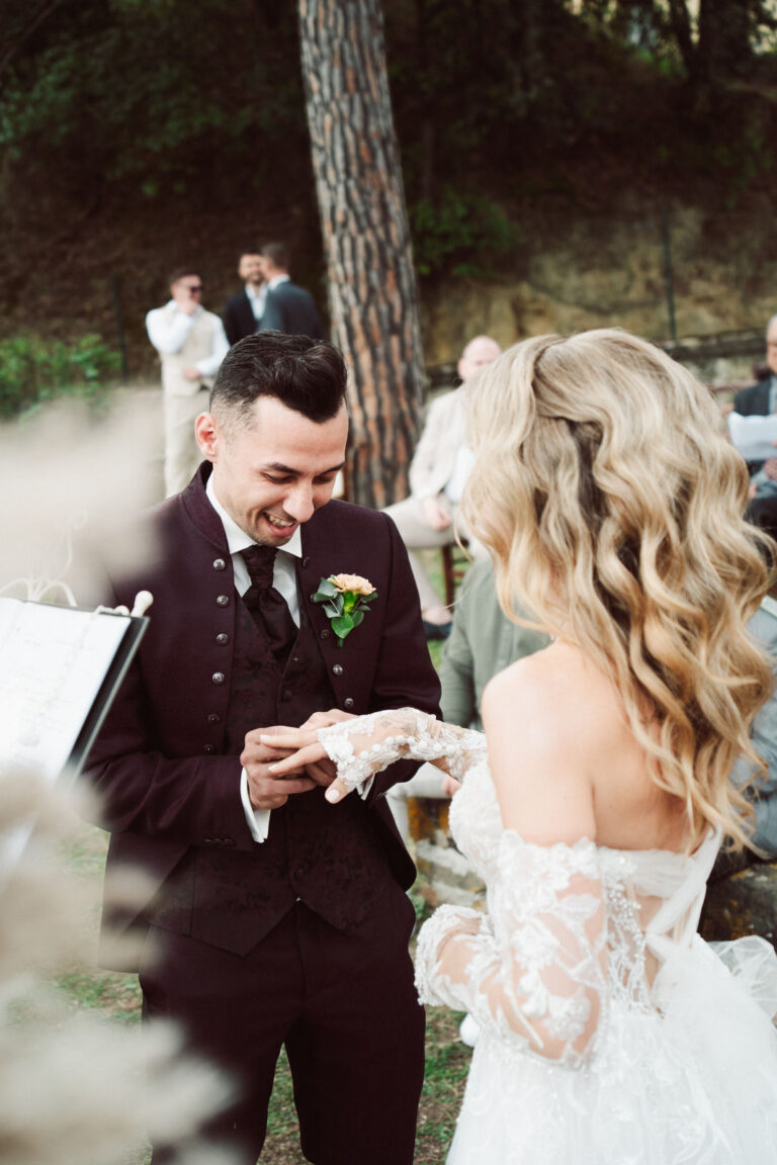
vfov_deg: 39.6
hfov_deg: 27.0
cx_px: 388
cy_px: 582
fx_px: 1619
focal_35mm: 50
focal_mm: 50
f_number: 3.5
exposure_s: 1/640
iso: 640
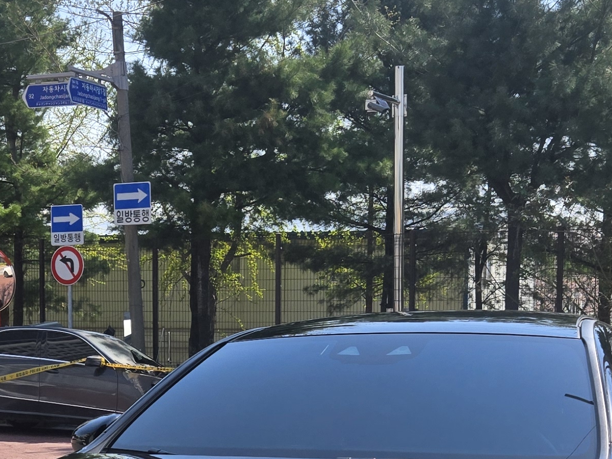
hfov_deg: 25.2
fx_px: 1361
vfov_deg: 18.6
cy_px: 460
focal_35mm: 77
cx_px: 210
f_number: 1.8
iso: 64
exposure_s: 1/2921
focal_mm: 5.4
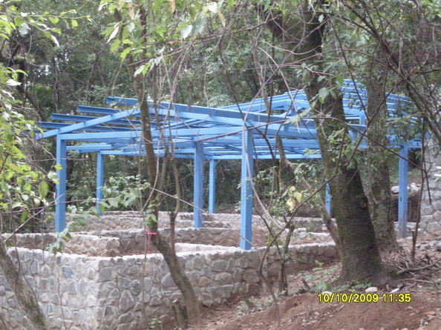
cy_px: 165
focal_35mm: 81
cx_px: 220
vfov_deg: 18.2
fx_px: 1032
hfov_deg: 24.1
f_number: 4
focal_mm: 13.5
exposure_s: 1/60
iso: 240
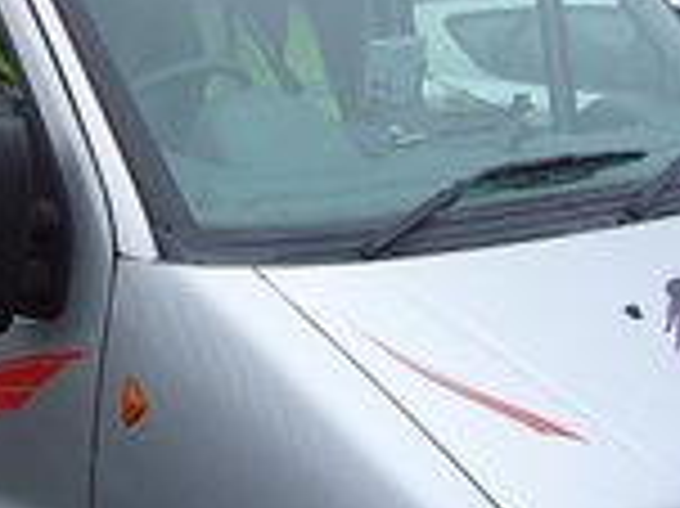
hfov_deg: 20.4
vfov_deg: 15.7
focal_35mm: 93
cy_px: 40
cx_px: 0
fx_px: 1825
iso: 100
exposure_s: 1/40
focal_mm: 5.8
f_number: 2.8
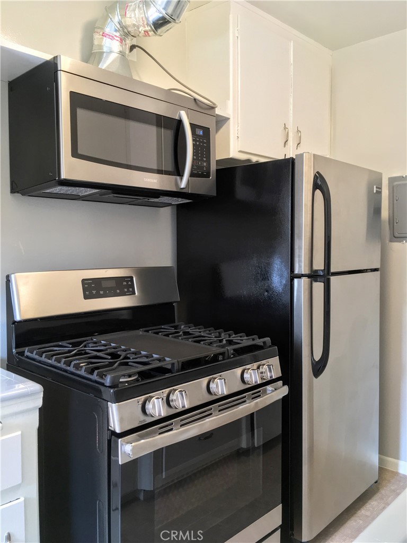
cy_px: 272
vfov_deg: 61.7
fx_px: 455
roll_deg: -0.5
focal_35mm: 29
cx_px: 204
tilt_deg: -3.5
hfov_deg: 48.2
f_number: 2.2
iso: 100
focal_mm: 4.15
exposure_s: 1/30
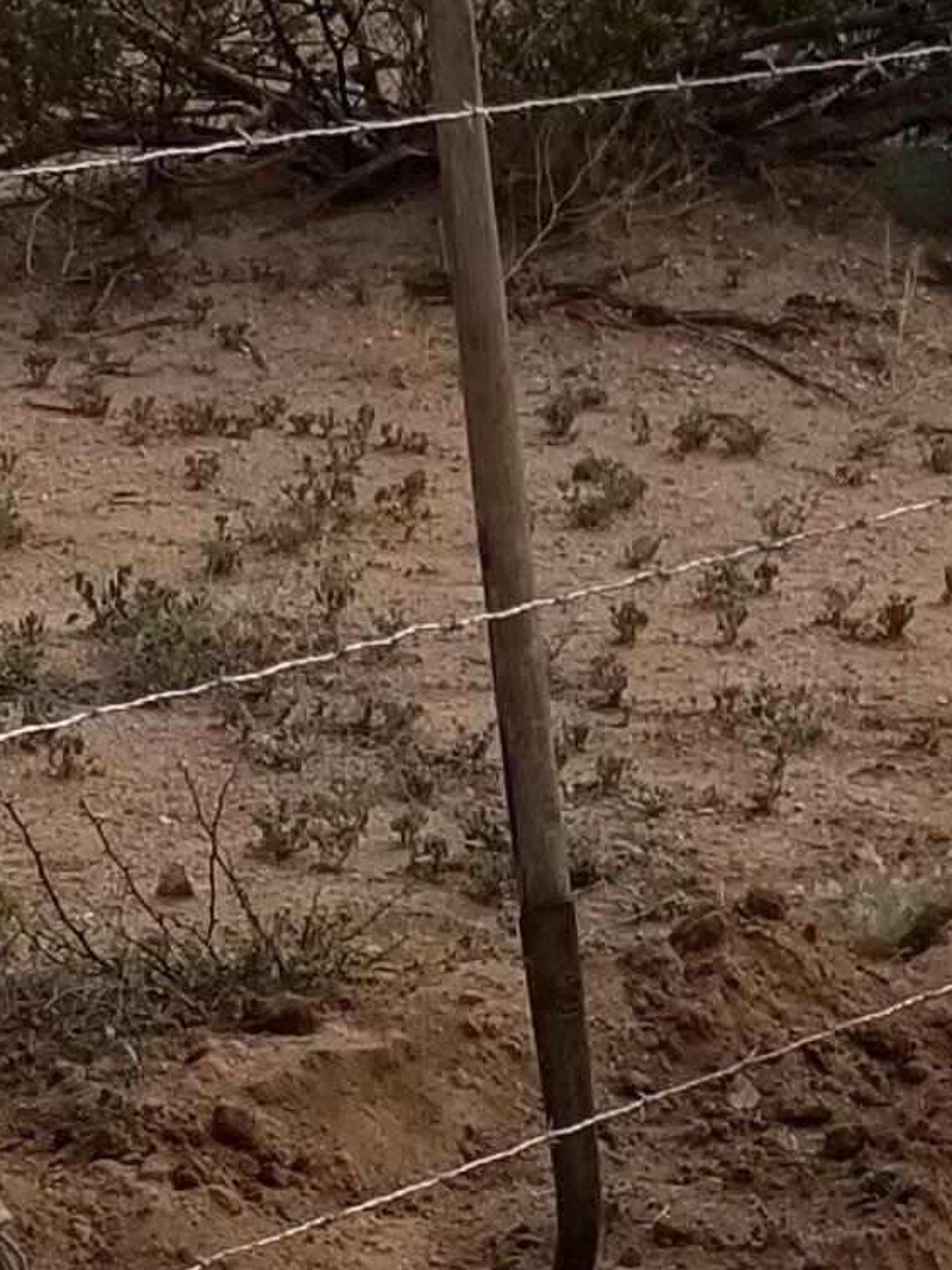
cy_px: 188
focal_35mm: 61
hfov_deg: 22.4
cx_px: -148
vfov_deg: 30.6
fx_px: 2238
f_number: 1.7
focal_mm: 4.25
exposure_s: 1/3610
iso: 50
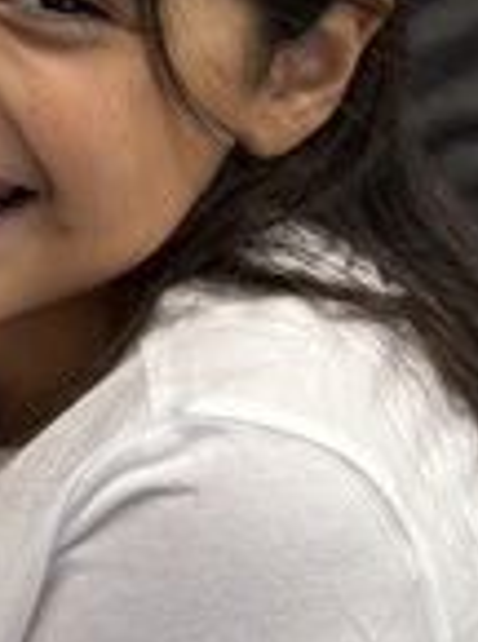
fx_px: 3144
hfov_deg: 7.5
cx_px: -1040
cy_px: -483
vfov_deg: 11.0
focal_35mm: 170
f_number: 1.78
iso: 125
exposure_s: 1/60
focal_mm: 6.76
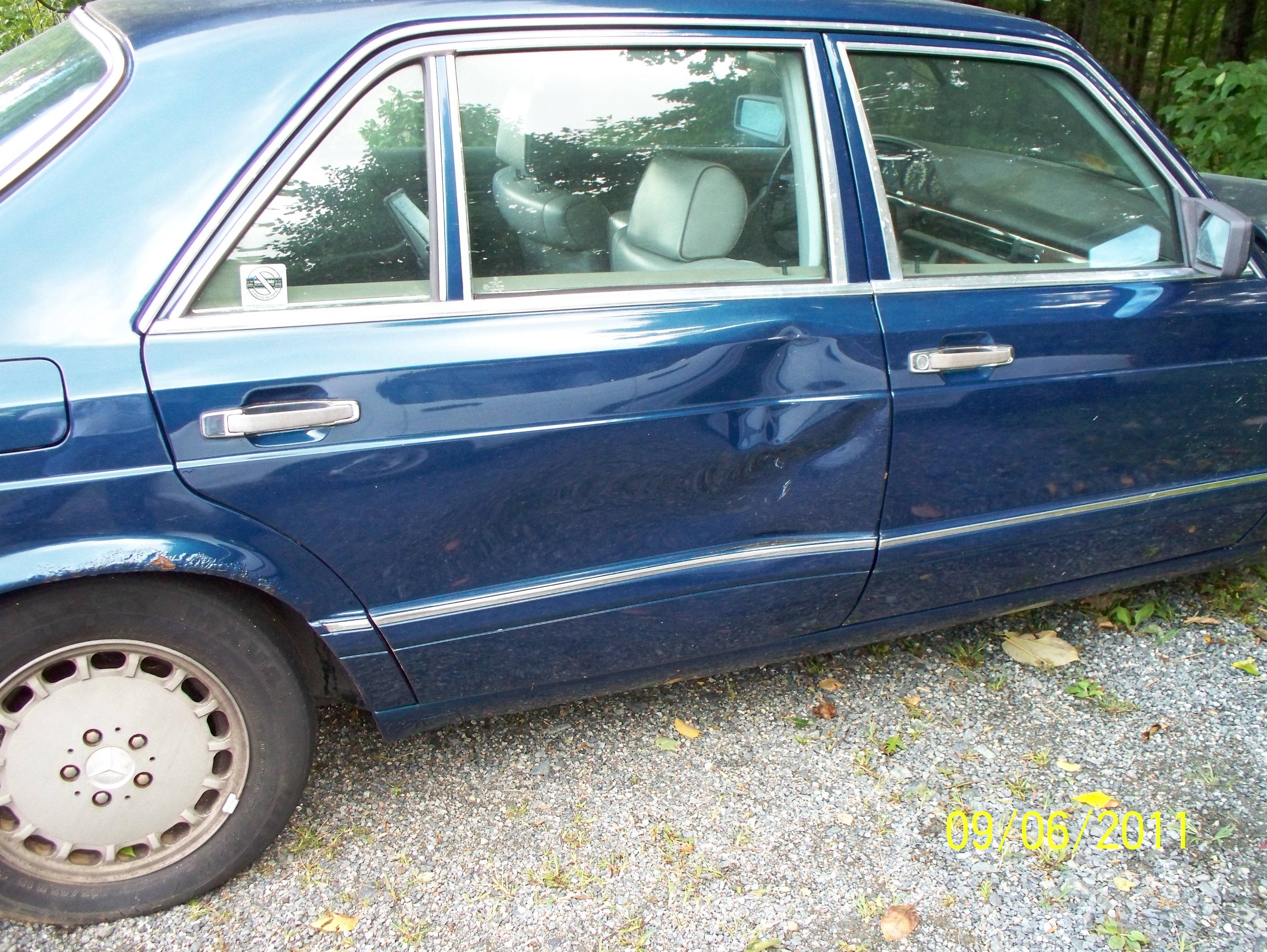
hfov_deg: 51.3
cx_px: 634
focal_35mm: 36
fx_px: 1319
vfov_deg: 39.7
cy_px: 476
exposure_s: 1/60
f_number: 2.8
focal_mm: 7.54
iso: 320
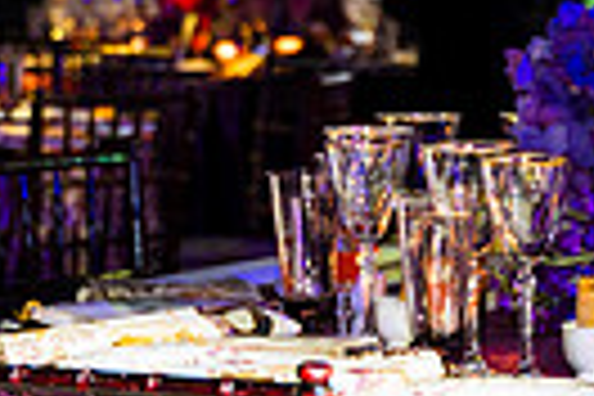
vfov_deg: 7.5
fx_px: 3036
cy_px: 277
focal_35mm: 184
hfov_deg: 11.0
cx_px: 716
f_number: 2.8
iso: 800
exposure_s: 1/50
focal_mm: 42
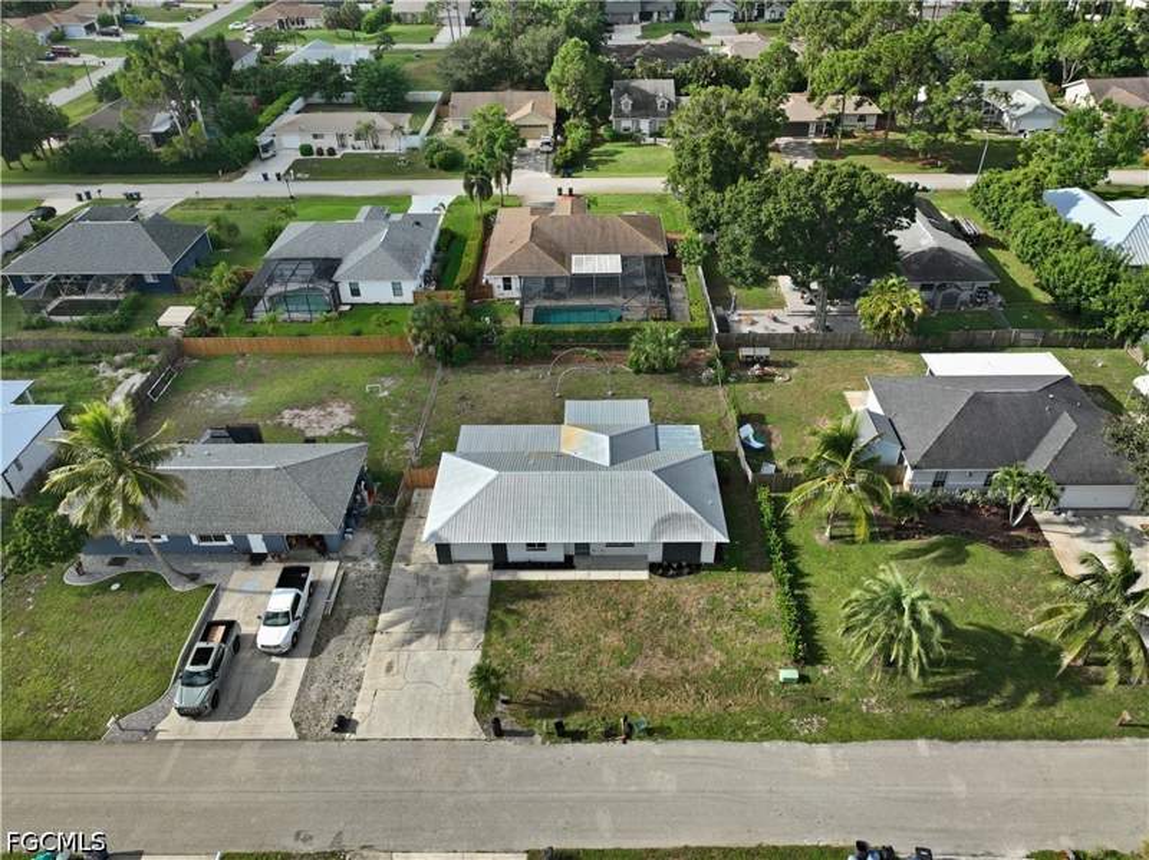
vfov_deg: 56.8
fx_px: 796
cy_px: 430
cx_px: 574
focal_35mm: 24
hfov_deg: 71.6
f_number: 2.8
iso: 110
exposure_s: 1/160
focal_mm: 12.29
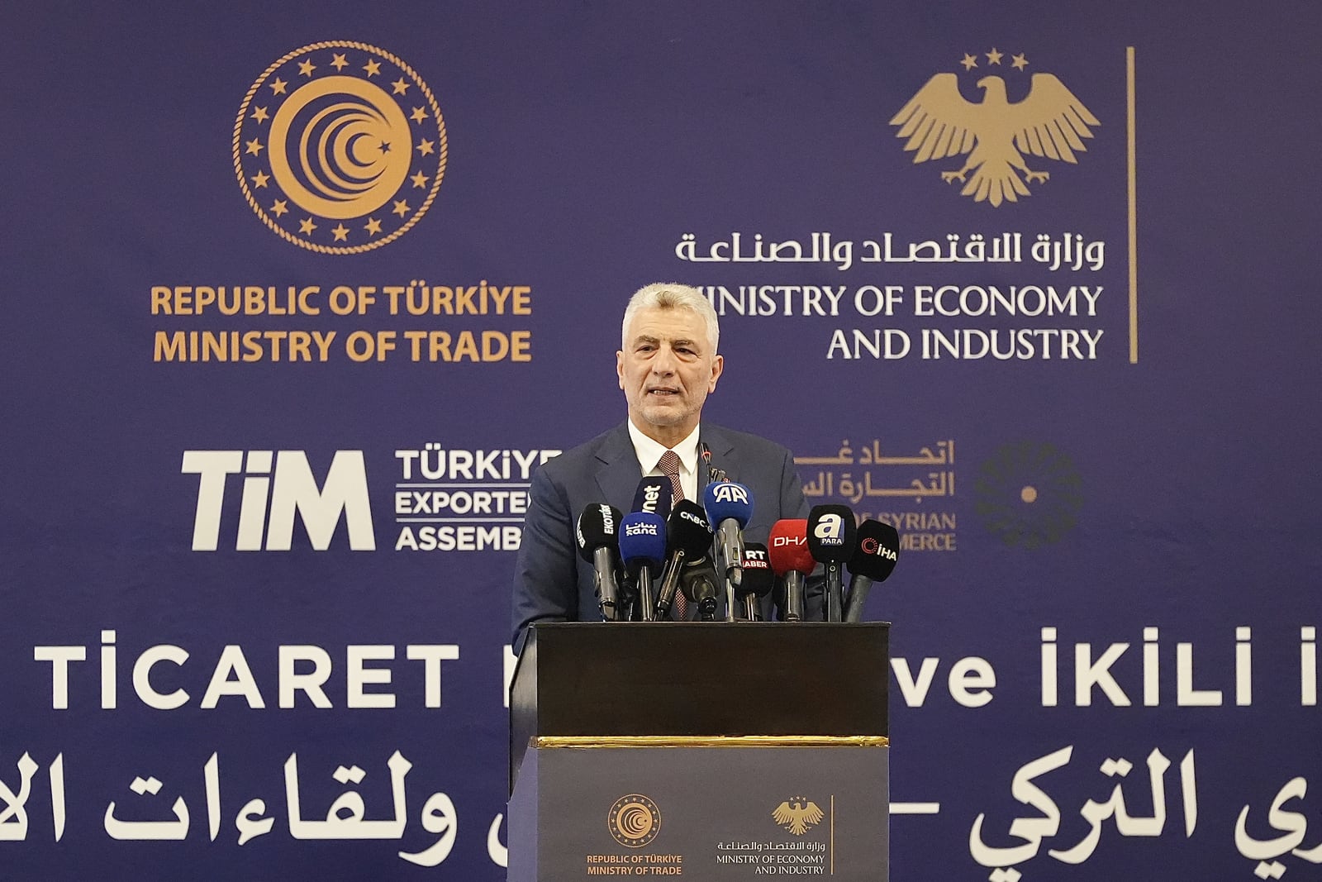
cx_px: 661
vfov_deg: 4.6
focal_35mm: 300
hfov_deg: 6.9
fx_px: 11017
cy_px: 441
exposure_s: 1/320
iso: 8000
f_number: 2.8
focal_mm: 200
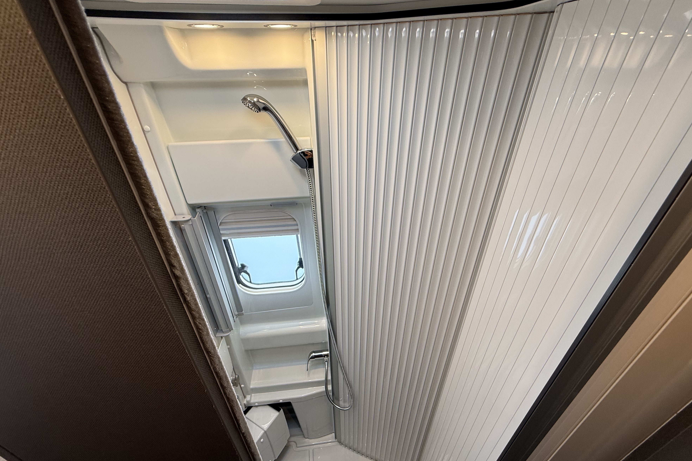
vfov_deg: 76.8
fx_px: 288
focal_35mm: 15
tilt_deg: -35.0
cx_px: 350
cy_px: 266
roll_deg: +0.7
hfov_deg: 100.4
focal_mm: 2.22
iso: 80
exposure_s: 1/99
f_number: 2.2
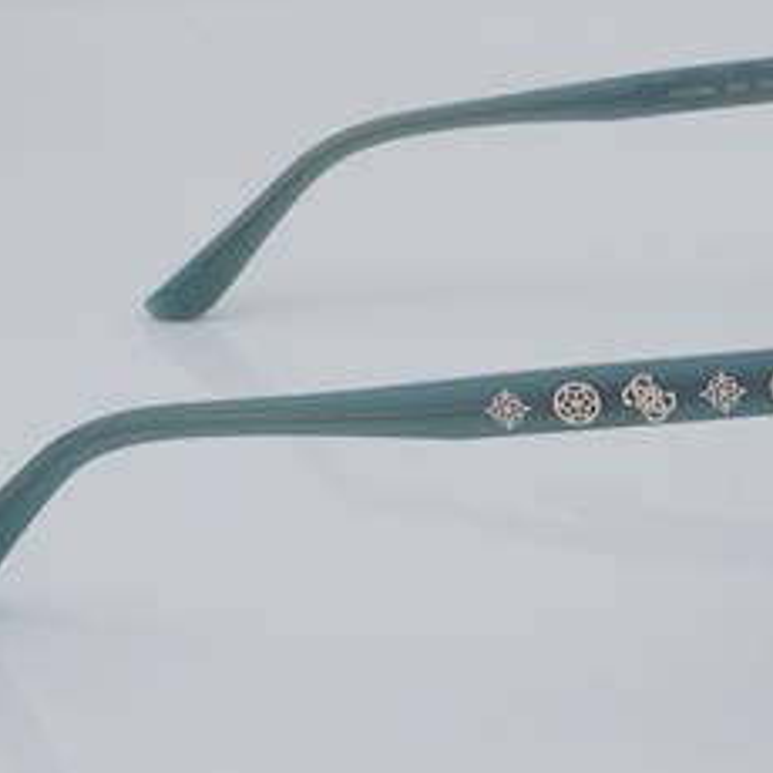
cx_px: 534
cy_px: 383
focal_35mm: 111
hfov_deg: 15.7
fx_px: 2804
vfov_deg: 15.7
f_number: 32
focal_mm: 50
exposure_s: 1/4
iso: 100
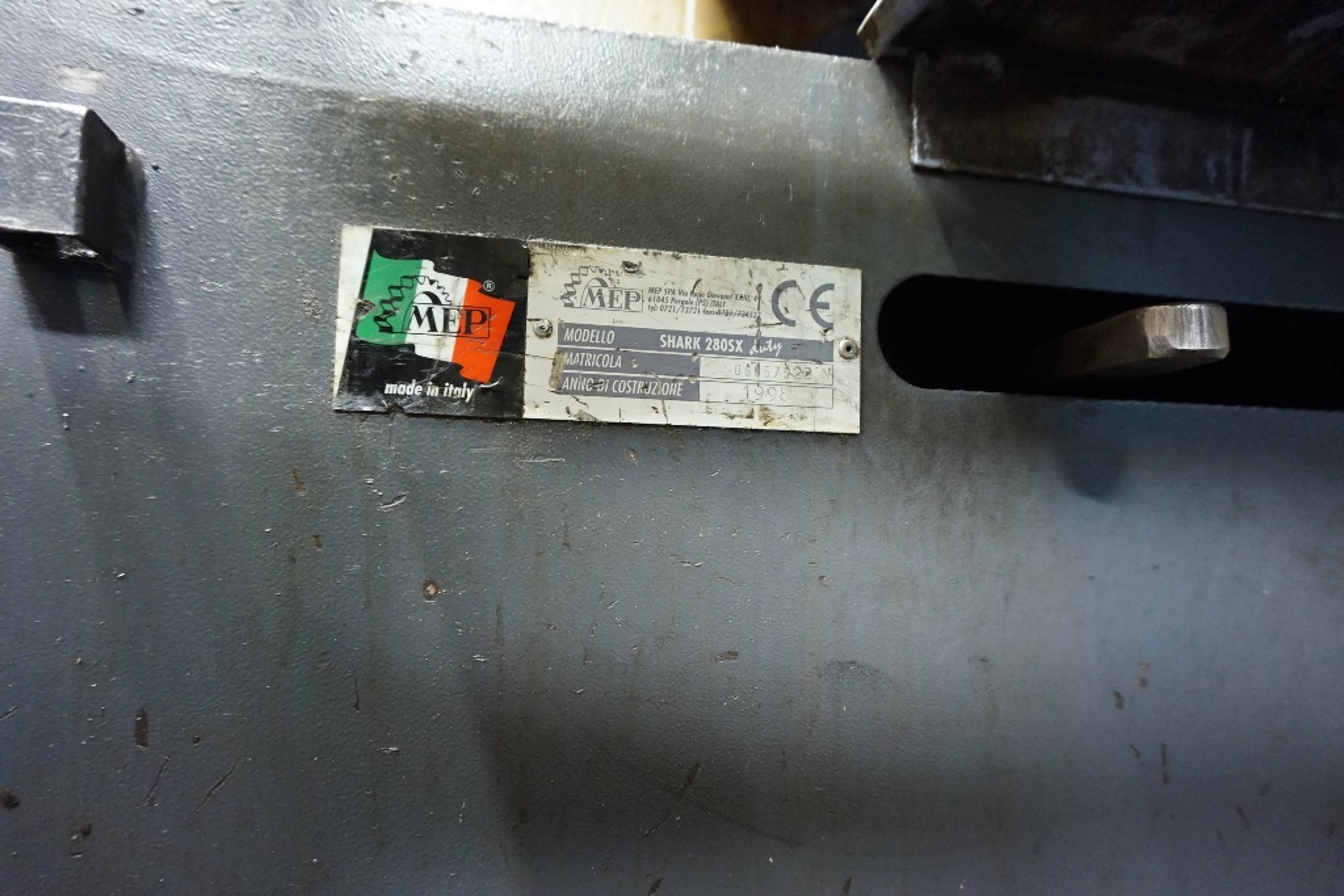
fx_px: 896
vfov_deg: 53.1
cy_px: 448
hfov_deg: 73.7
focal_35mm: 24
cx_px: 672
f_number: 3.5
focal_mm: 16
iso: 3200
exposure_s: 1/20
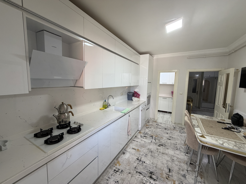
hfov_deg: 102.1
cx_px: 123
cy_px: 92
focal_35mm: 14
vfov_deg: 85.7
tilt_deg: -5.7
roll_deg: -1.5
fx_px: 99
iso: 250
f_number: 2.2
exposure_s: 1/100
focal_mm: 2.22
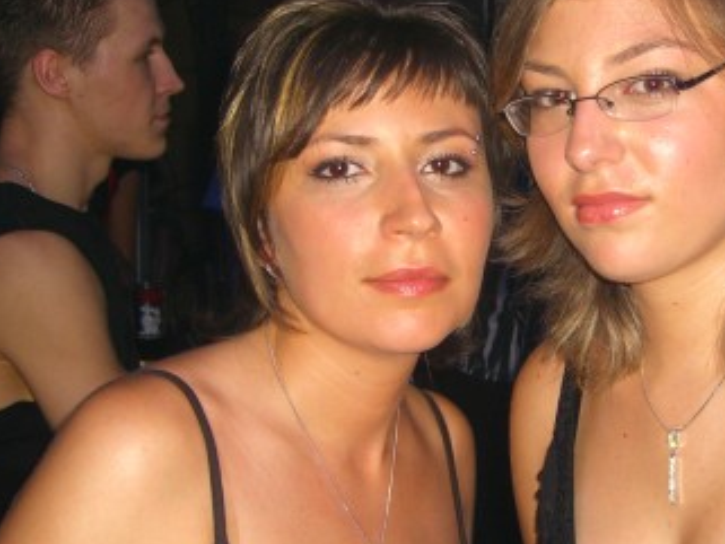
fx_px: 1488
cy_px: 242
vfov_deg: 20.7
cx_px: 533
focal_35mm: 71
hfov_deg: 27.1
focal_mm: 7.9
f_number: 2.8
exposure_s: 1/60
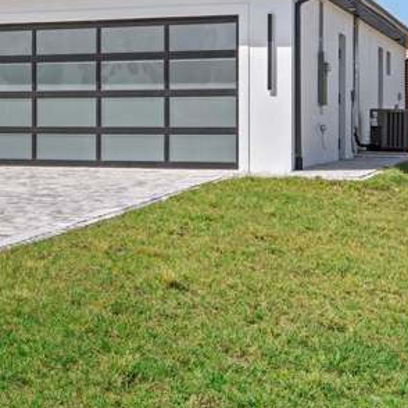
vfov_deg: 21.0
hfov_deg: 20.7
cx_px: 0
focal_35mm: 81
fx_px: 1080
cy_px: 51
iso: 100
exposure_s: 1/250
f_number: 10
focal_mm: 35
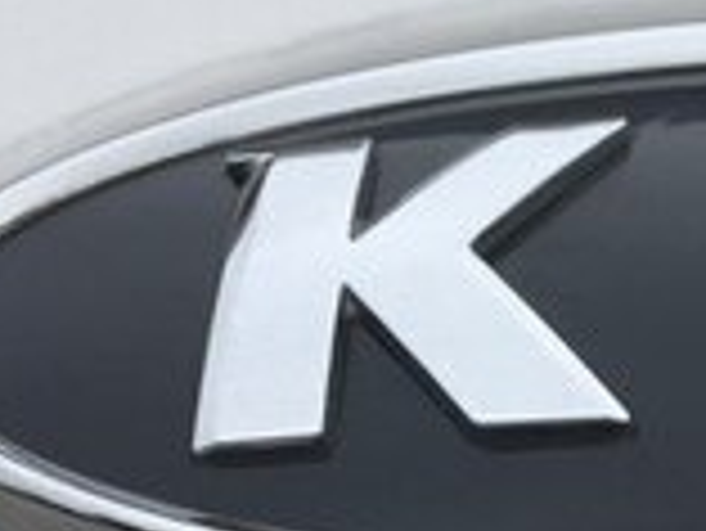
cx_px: 751
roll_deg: -1.0
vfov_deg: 11.3
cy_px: 970
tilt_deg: +19.7
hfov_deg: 15.7
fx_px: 2490
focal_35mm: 122
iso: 32
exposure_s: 1/471
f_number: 2.2
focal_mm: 4.15
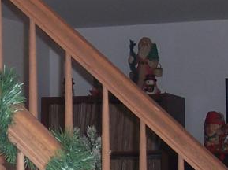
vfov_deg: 8.5
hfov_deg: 11.3
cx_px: 10
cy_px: 162
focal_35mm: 173
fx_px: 1138
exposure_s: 1/60
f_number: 2.8
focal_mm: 8
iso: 100
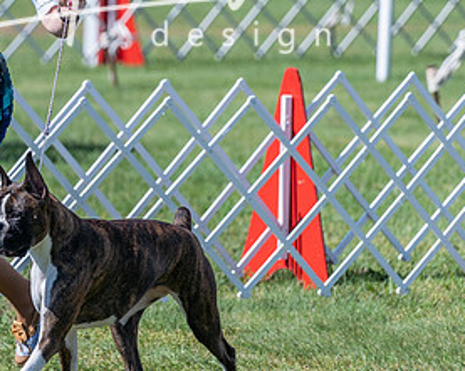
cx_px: 88
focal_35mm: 353
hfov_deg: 5.5
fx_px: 4853
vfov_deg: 4.4
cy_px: 96
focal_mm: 154
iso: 100
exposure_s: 1/1000
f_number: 4
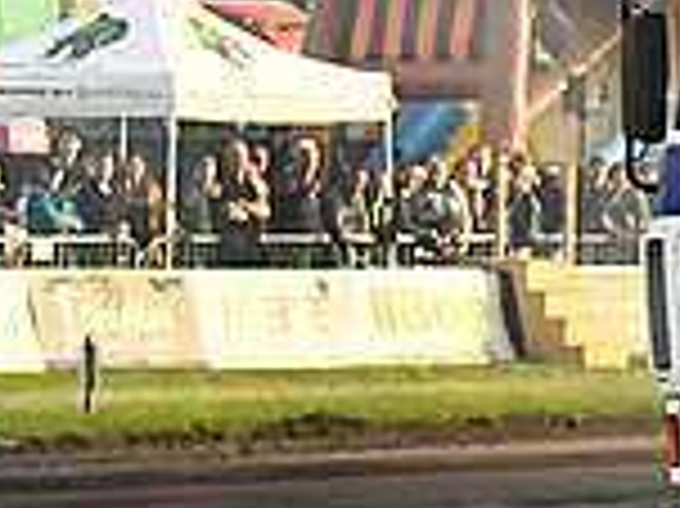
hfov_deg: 5.1
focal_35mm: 382
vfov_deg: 3.9
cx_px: 1085
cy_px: 29
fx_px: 7498
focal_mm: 50
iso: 1600
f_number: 5.3
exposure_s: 1/5000
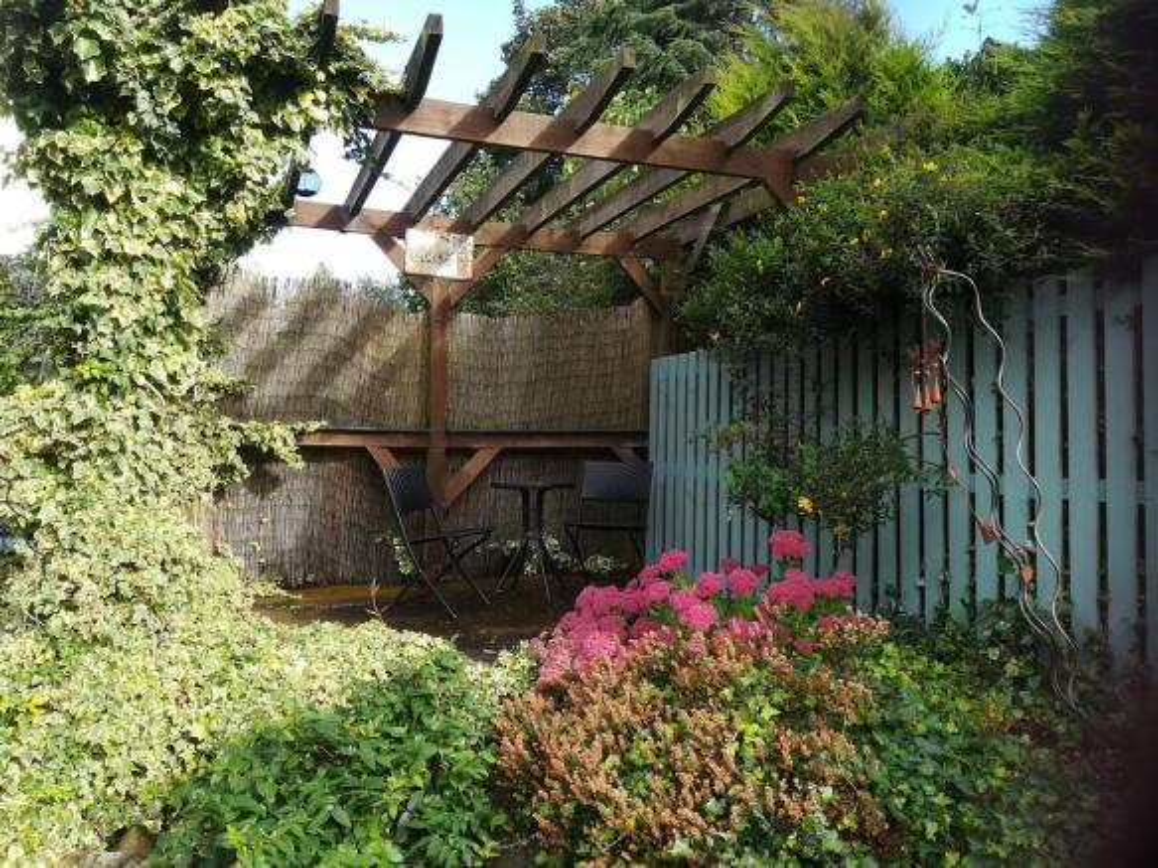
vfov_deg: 53.0
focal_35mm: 26
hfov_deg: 67.3
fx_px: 870
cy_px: 434
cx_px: 579
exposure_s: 1/189
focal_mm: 3.83
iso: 50
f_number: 2.2
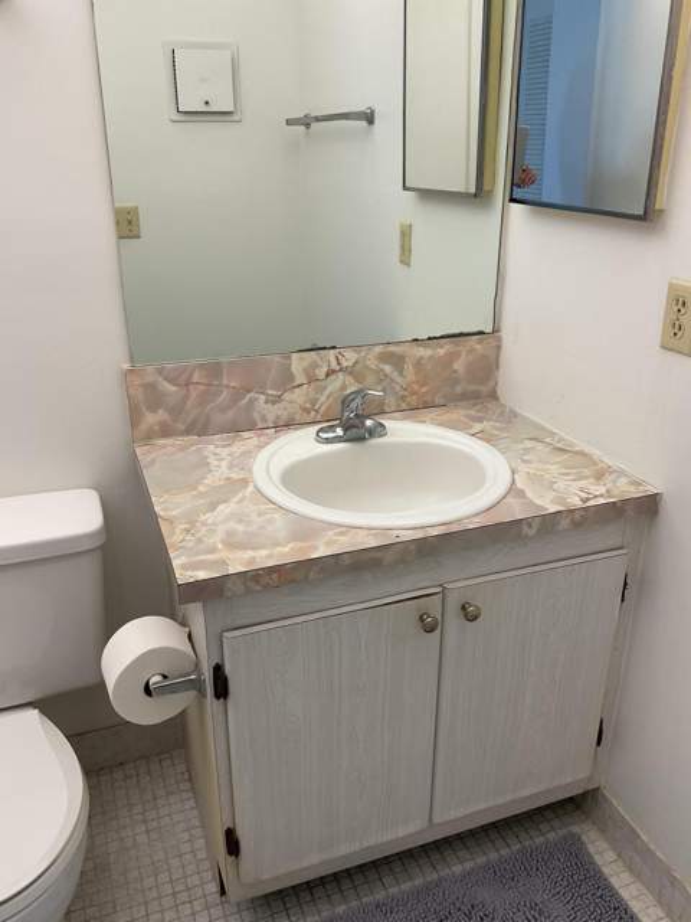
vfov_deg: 61.7
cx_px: 346
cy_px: 461
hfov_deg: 48.2
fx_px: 772
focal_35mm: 29
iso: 40
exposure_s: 1/60
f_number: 1.8
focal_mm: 3
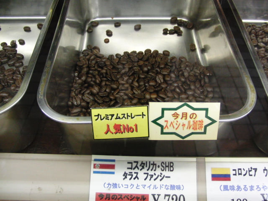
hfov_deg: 50.1
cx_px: 134
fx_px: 286
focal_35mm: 37
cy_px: 100
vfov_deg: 38.7
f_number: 3.6
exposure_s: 1/80
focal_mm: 6.42
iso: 250
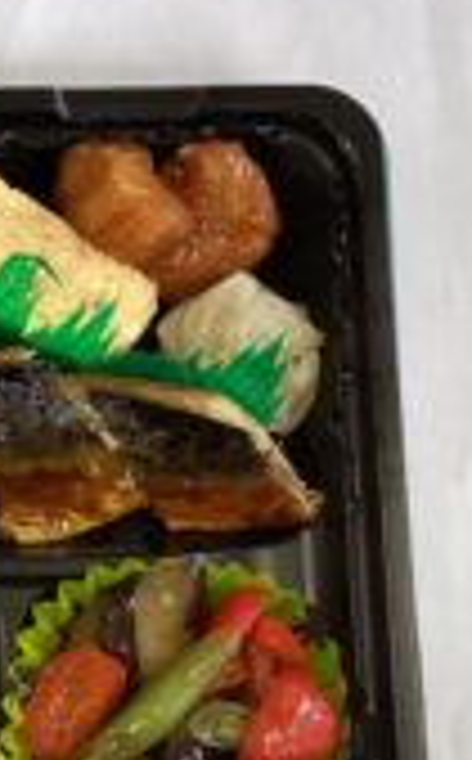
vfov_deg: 27.9
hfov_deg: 16.7
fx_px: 1509
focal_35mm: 73
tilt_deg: -84.8
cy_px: 564
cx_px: -160
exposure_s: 1/50
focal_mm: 3.3
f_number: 2.4
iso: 160
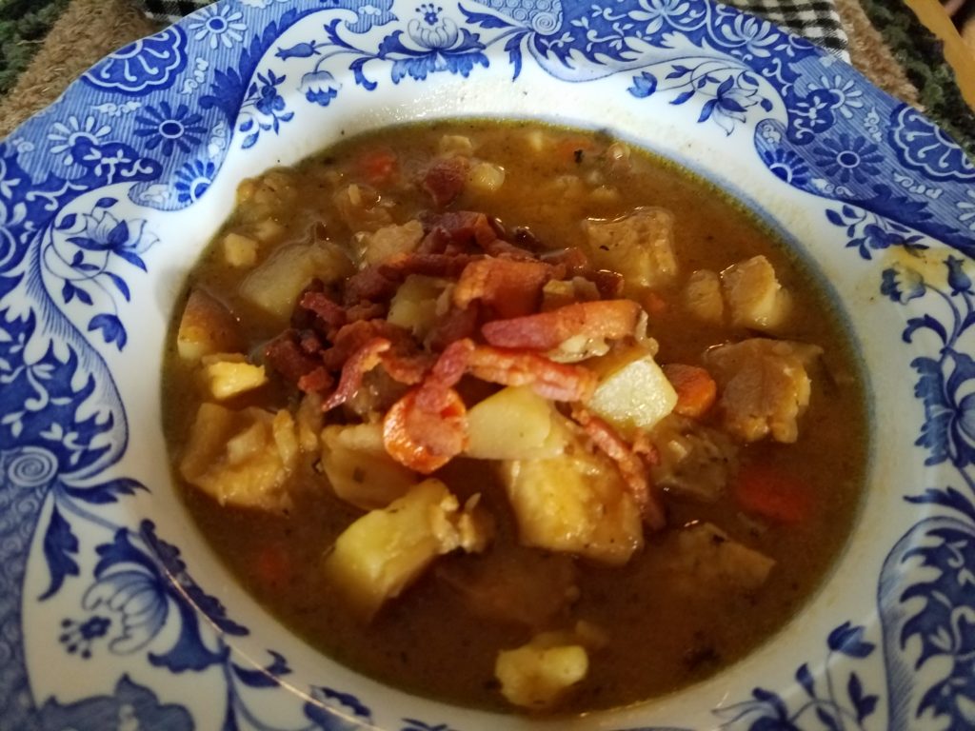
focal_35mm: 26
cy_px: 366
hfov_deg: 67.3
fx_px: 732
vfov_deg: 53.1
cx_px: 488
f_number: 1.7
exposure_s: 1/40
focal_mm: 4.2
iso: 640
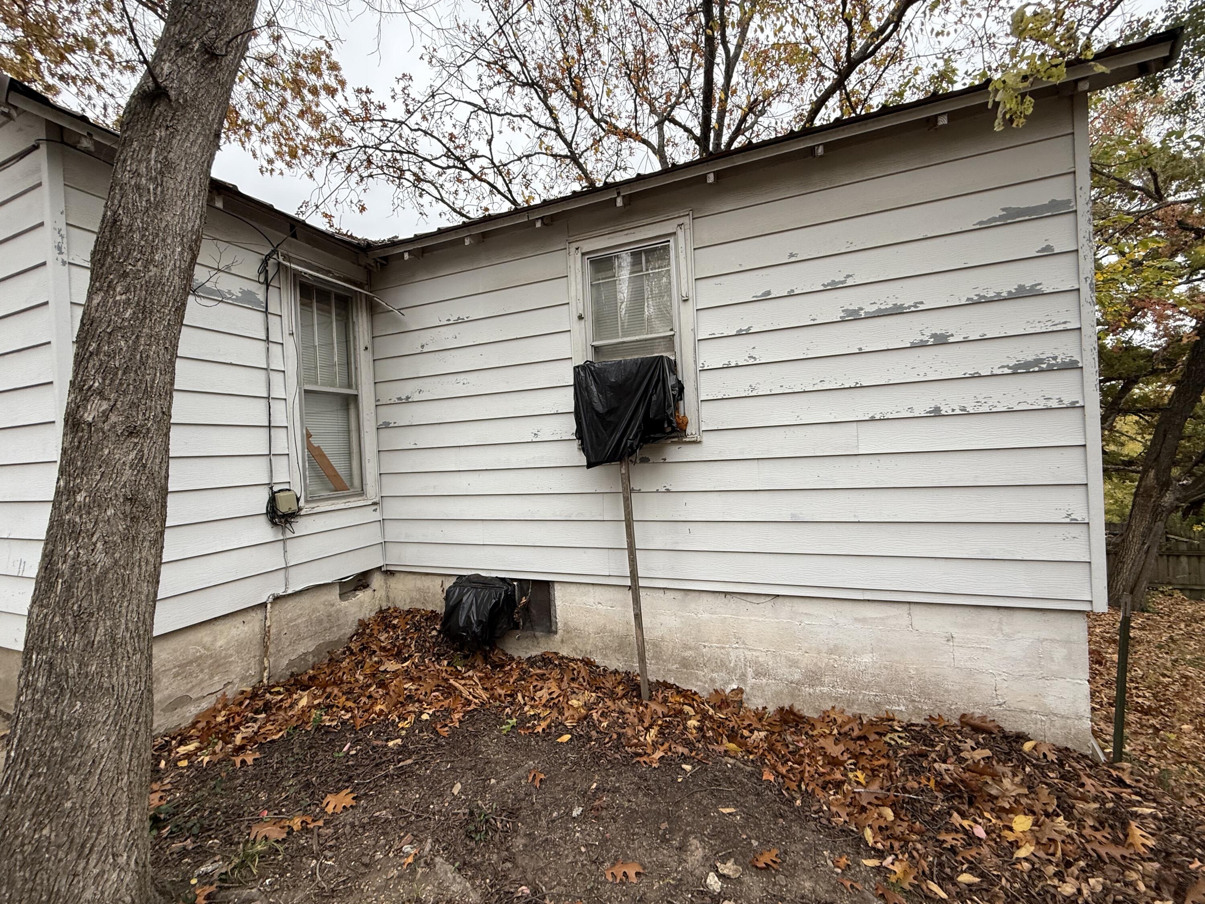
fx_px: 487
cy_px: 452
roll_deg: +2.5
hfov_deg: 102.1
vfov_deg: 85.7
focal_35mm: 14
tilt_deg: -0.8
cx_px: 602
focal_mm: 2.22
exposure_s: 1/99
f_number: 2.2
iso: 80
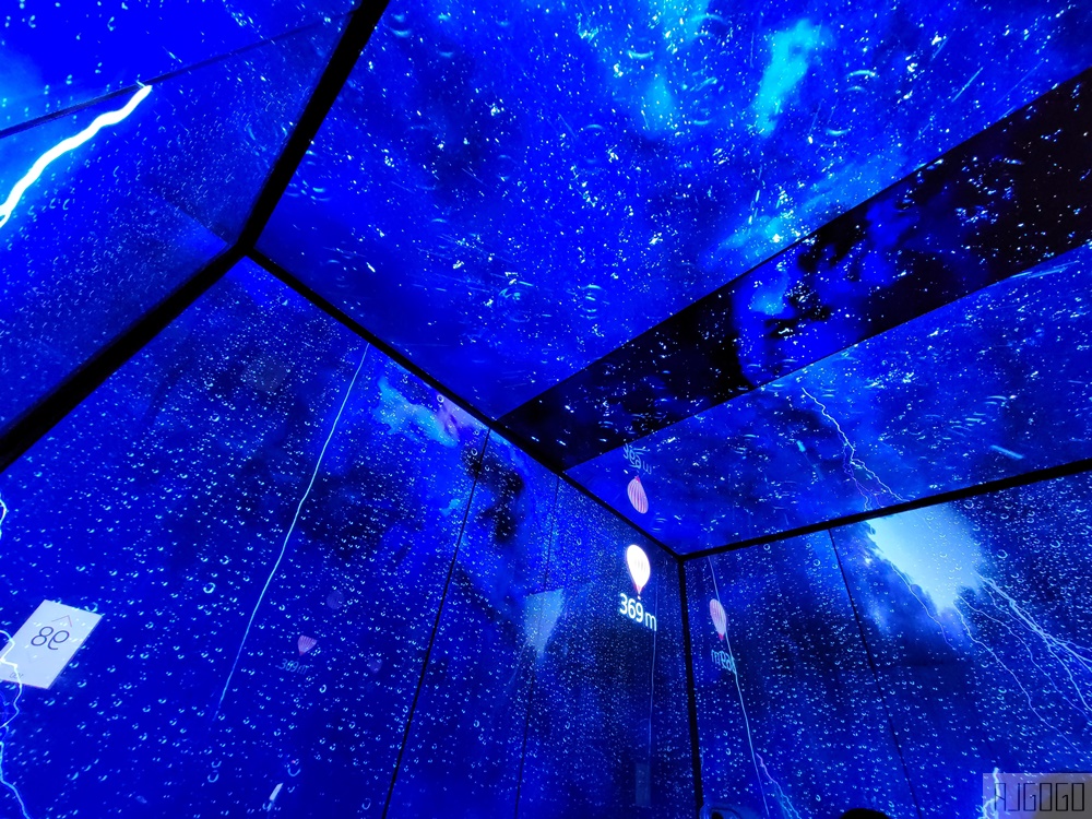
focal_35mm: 13
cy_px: 410
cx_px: 546
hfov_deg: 106.2
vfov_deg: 89.9
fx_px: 410
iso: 800
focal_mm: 2.2
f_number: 2.2
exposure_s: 1/24
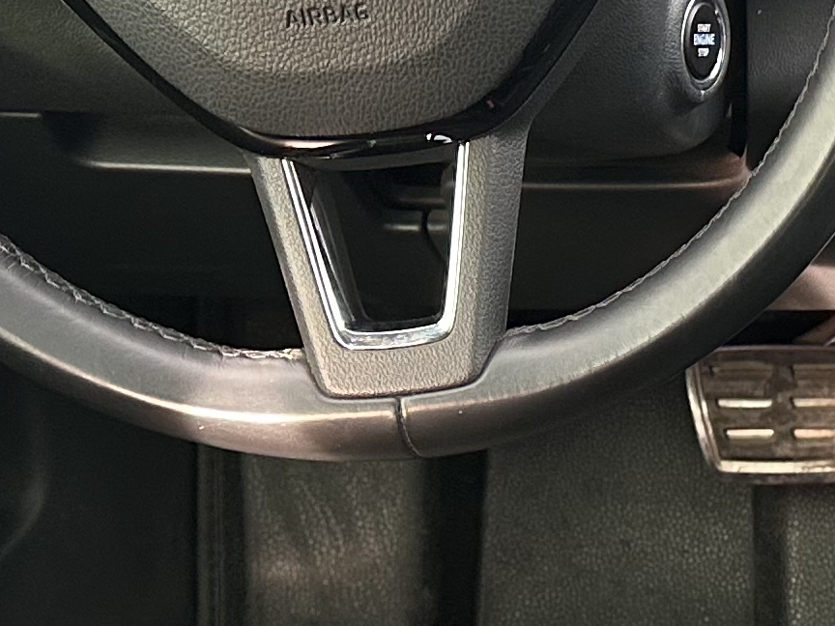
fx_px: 2702
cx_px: 1212
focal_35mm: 112
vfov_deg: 13.2
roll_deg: +0.3
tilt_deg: -35.7
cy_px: 514
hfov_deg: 16.2
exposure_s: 1/121
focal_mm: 6.86
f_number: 1.78
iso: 160
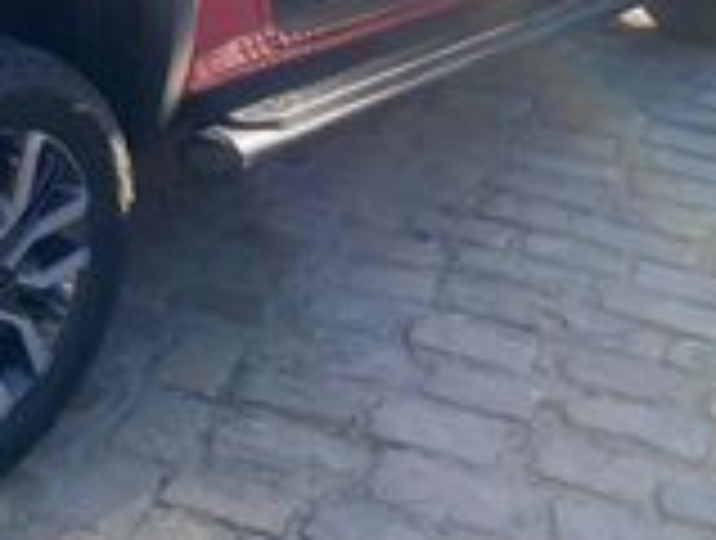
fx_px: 1596
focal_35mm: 77
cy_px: -108
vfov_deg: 18.2
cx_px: -104
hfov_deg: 23.5
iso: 32
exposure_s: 1/552
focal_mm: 4.25
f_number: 1.8
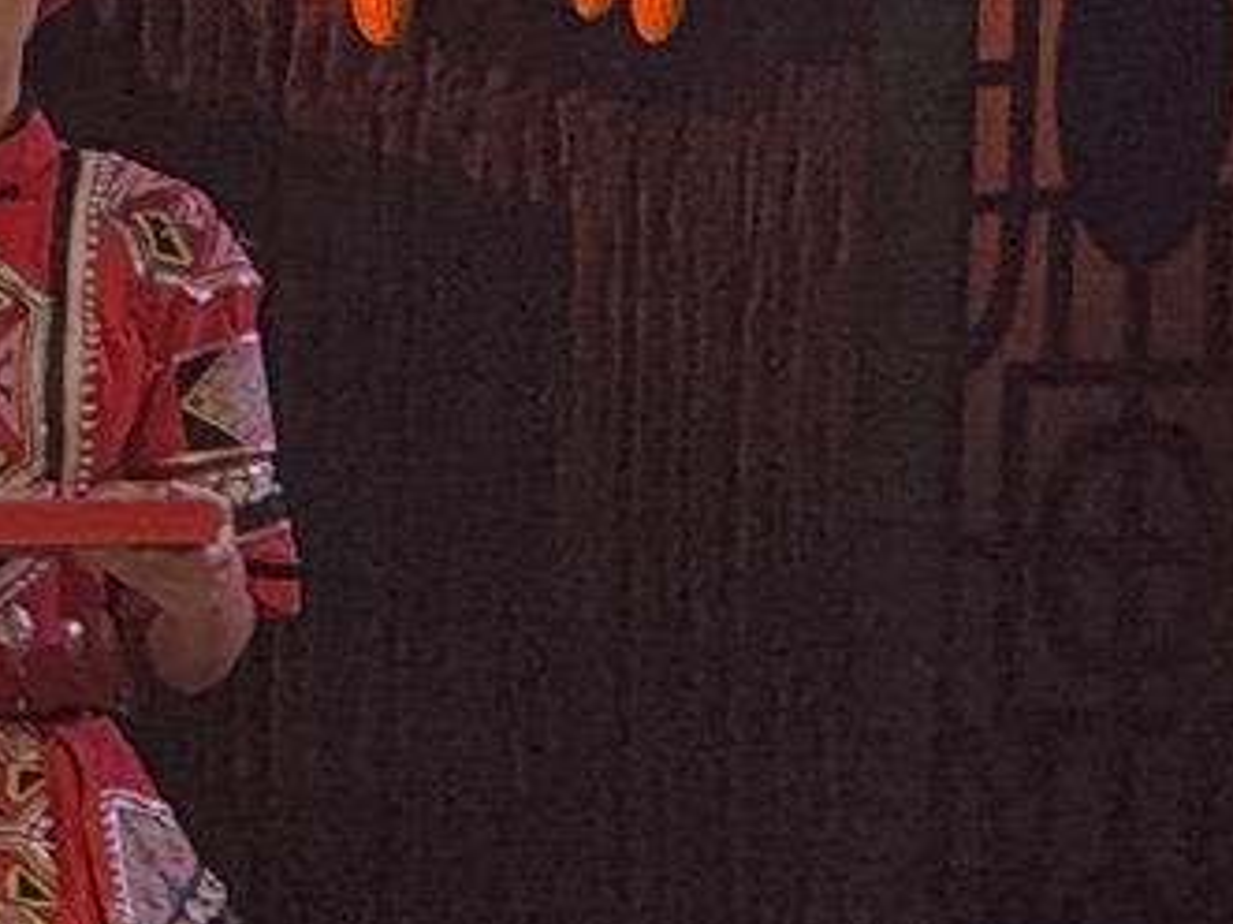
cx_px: 522
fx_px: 25815
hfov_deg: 2.7
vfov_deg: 2.0
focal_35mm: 725
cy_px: -816
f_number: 2.8
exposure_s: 1/60
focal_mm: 15.66
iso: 640
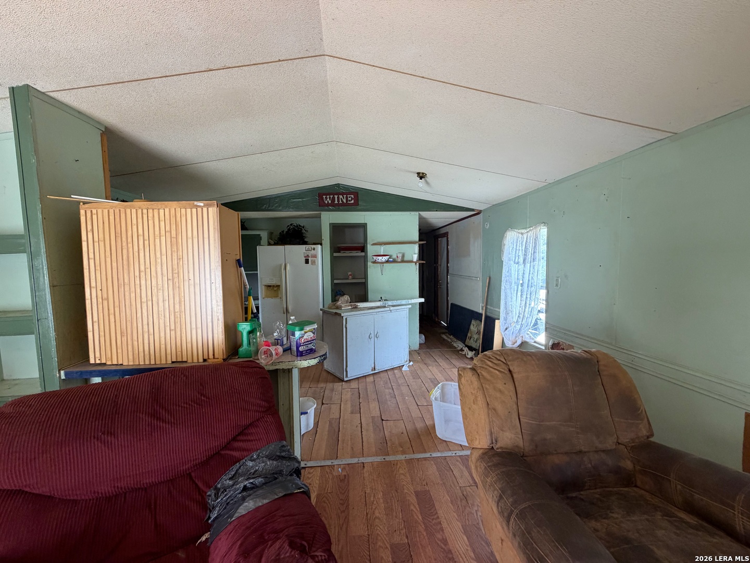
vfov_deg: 85.7
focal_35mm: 14
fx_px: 303
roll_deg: +2.0
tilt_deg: -2.5
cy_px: 282
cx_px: 375
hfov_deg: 102.1
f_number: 2.2
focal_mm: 2.22
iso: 320
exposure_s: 1/121
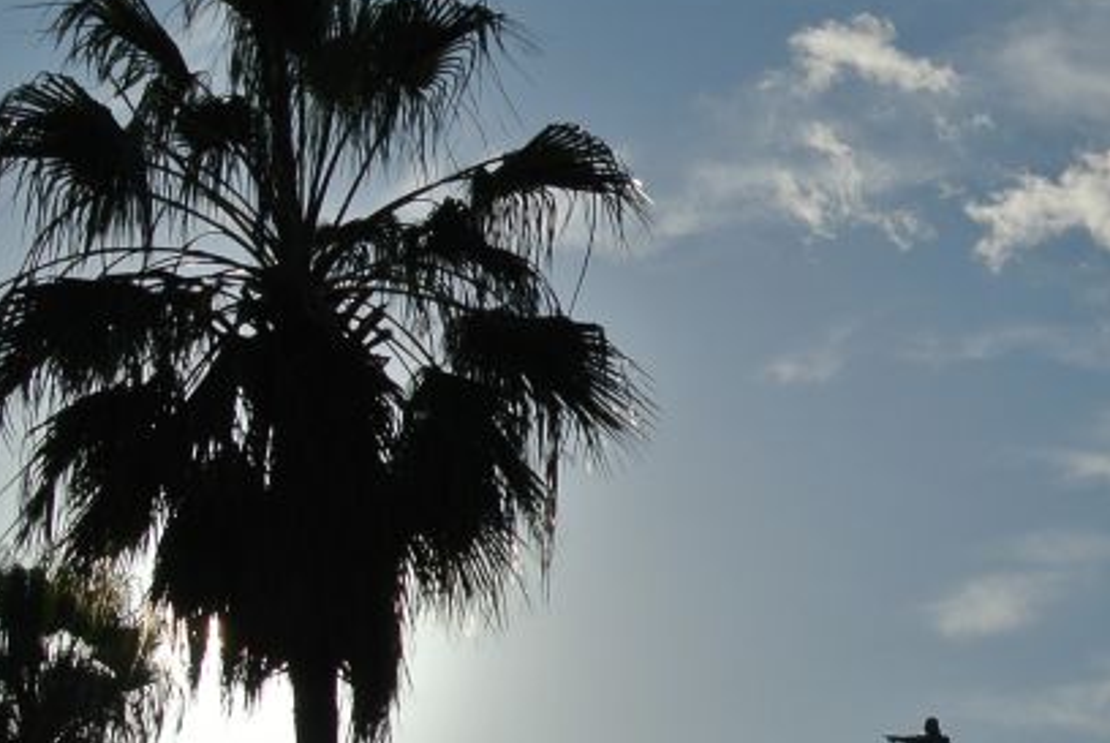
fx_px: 3642
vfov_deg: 11.5
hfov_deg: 17.0
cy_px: 807
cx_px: 1069
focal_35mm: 118
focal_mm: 17.5
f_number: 9
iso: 100
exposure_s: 1/1250
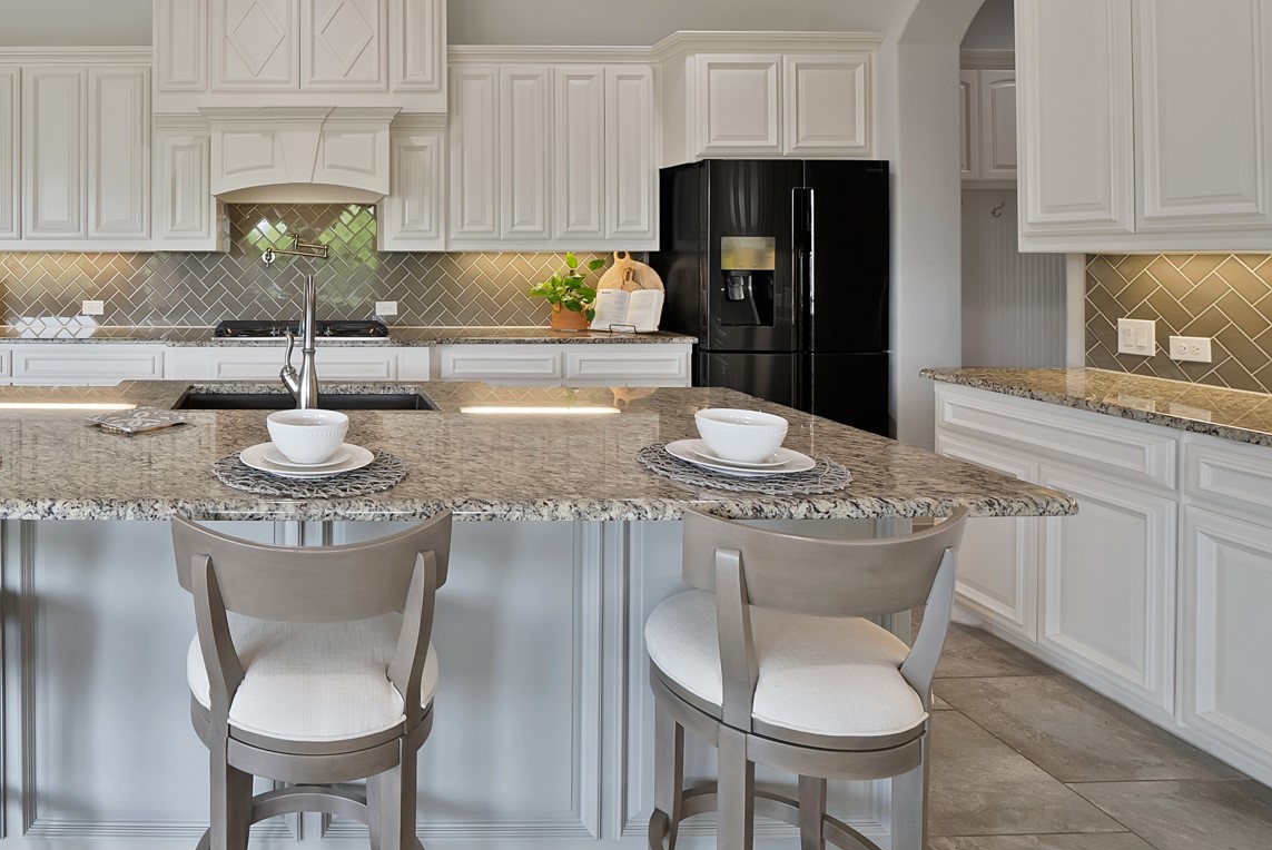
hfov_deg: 74.7
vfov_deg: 57.5
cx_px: 303
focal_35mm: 21
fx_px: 743
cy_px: 245
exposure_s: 1/6
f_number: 9
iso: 640
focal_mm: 12
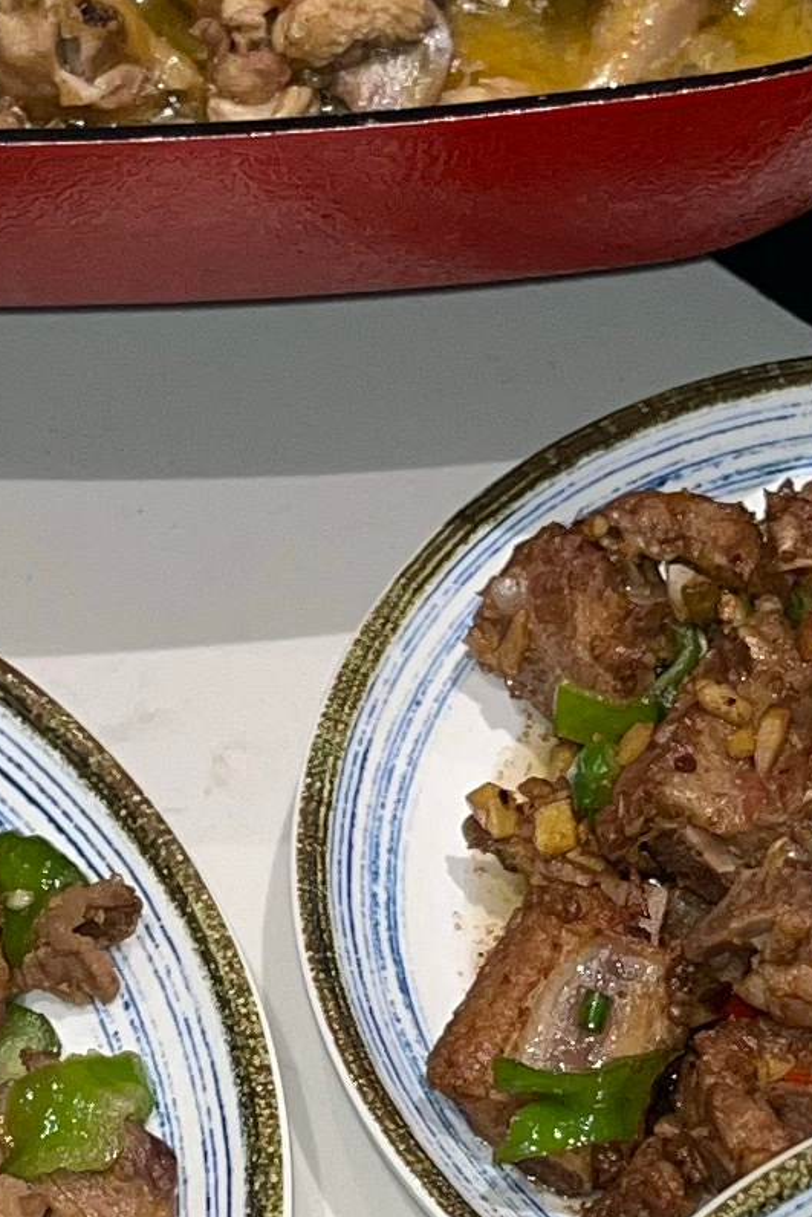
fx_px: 4633
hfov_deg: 10.0
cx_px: 332
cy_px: 1075
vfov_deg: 14.8
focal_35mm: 137
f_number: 1.6
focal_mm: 5.1
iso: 64
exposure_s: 1/48
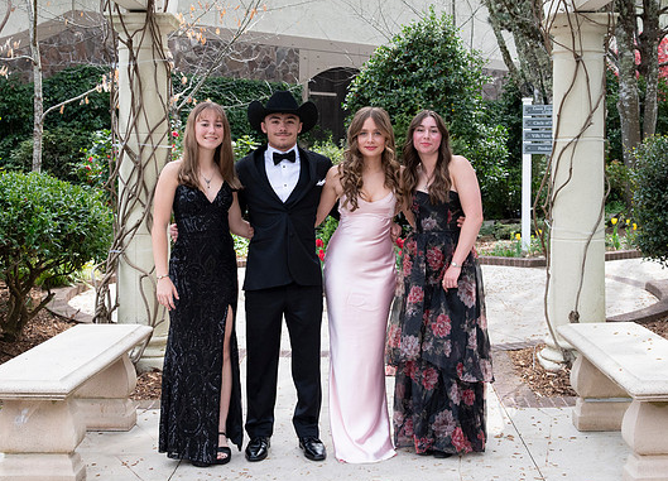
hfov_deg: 36.0
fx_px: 1027
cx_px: 342
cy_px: 205
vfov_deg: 26.3
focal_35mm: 54
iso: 1250
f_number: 5.6
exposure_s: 1/1250
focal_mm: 39
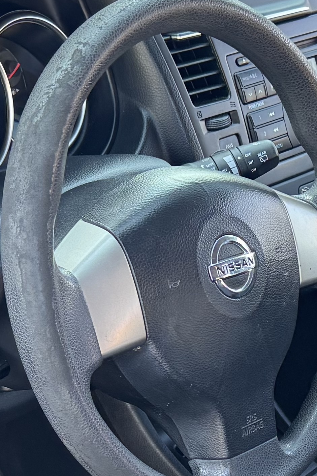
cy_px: 520
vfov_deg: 19.4
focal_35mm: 101
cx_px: 342
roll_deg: -12.1
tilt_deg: -38.8
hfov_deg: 13.3
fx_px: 1334
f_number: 1.78
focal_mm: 6.76
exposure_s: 1/121
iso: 160
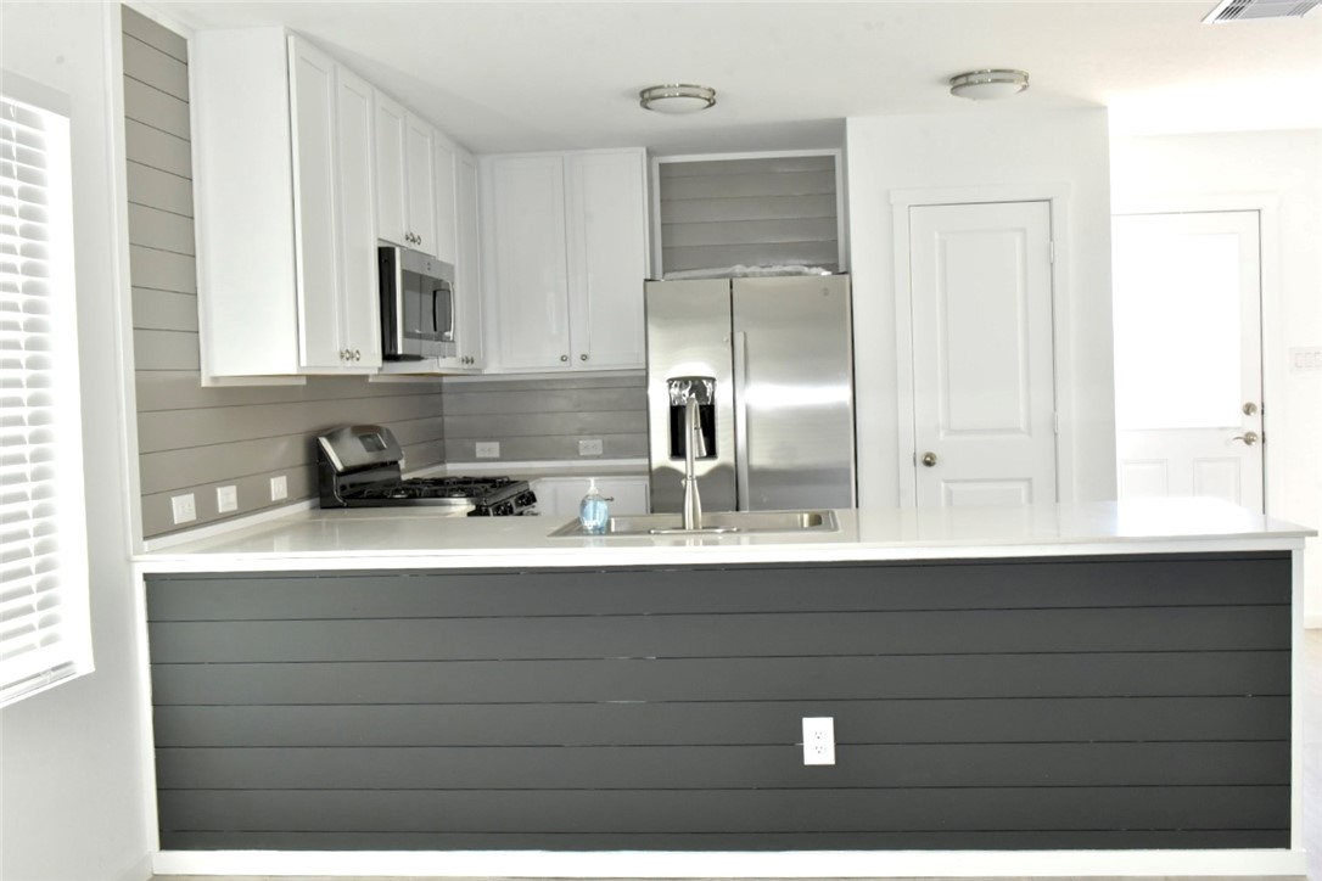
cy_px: 440
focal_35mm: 32
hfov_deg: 58.7
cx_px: 661
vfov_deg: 41.1
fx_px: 1175
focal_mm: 32
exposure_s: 1/60
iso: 2500
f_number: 13
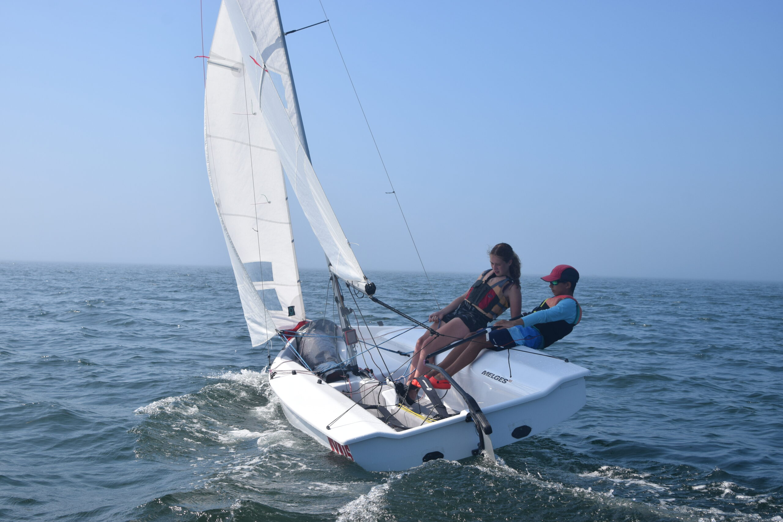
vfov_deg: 31.9
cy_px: 261
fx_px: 913
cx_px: 392
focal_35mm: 42
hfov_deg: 46.4
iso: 200
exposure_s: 1/500
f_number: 11
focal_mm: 28
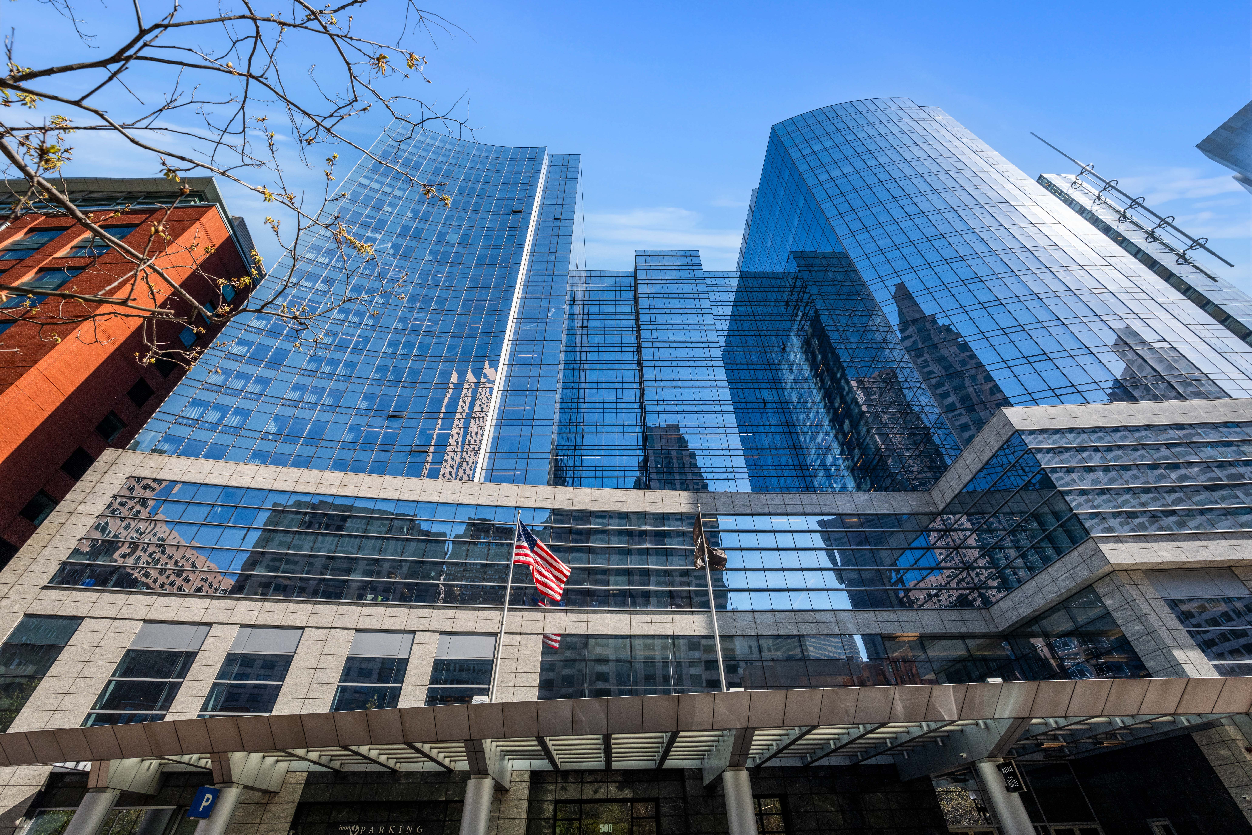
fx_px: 504
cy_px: 418
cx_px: 626
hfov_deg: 102.3
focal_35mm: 14
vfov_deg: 79.2
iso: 500
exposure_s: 1/1000
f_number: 8
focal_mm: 14.5
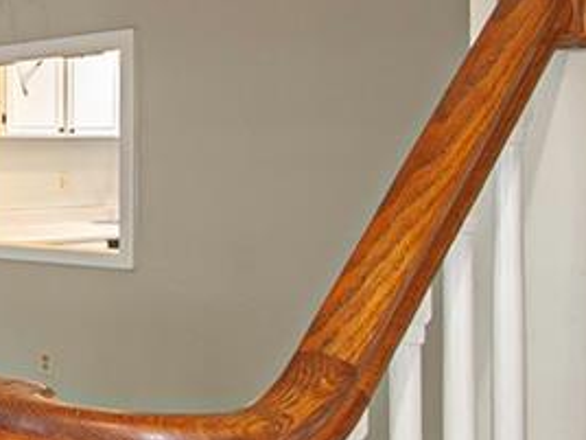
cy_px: 180
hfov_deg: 22.4
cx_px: -444
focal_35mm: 55
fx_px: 931
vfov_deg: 26.5
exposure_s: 1/2
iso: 200
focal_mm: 10
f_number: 8
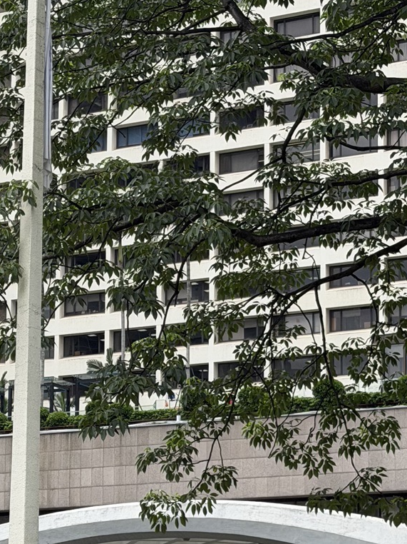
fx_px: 1976
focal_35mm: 126
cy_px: 387
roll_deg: -1.4
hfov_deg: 11.7
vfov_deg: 15.6
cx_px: 73
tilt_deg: +10.3
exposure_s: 1/1543
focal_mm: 6.76
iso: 64
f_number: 1.78
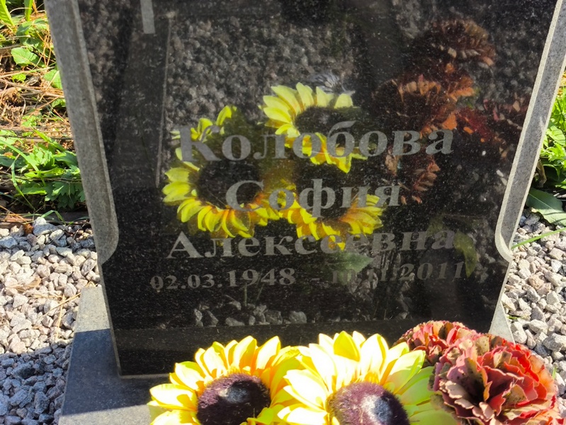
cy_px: 212
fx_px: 818
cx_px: 283
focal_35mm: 50
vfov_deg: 29.1
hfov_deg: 38.2
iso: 50
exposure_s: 1/499
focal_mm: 4.71
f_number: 1.7
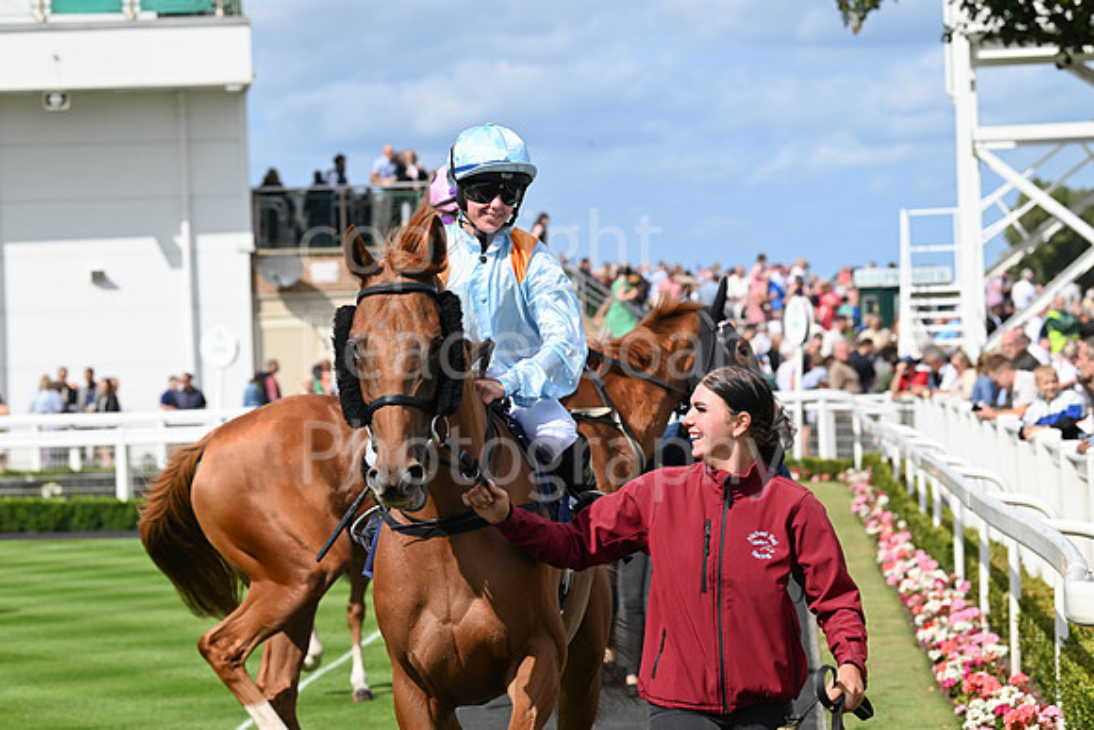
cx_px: 547
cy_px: 365
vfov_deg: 11.8
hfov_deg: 17.6
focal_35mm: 116
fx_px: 3526
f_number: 5.6
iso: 500
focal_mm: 116
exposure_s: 1/3200
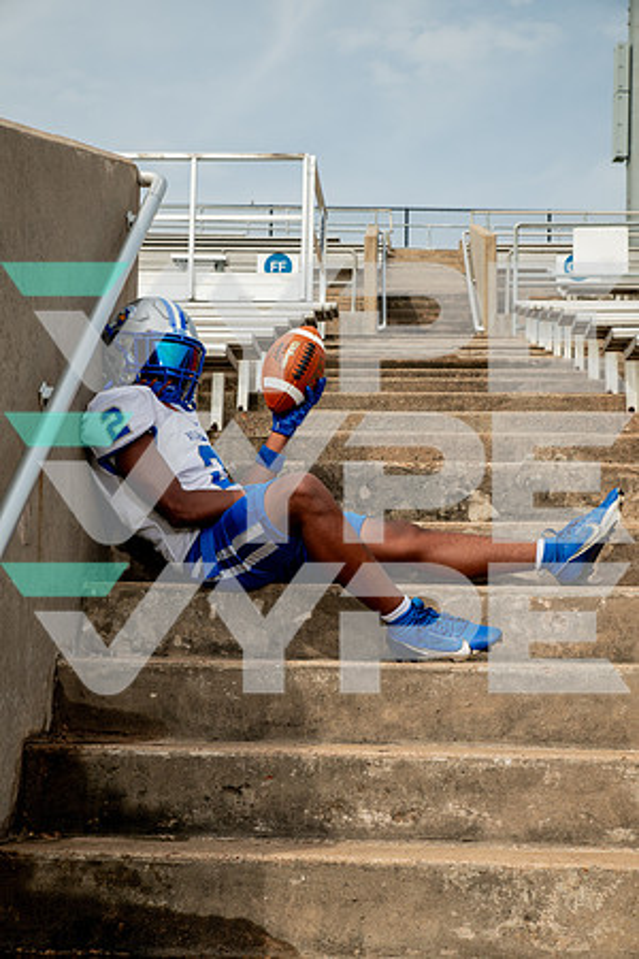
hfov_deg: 24.2
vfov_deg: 35.6
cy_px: 480
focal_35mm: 56
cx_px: 320
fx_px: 1491
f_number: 7.1
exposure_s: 1/400
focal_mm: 56
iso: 125
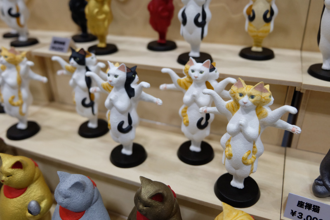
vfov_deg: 43.6
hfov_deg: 61.9
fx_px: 275
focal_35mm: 30
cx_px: 165
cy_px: 110
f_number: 3.8
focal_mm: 20.1
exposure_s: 1/125
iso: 1600
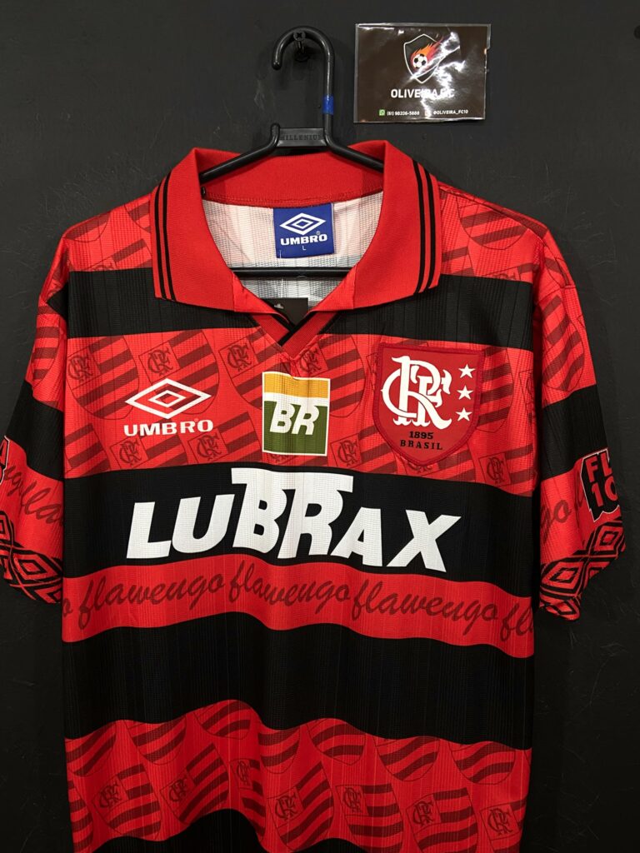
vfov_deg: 67.3
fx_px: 641
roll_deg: +0.6
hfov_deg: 53.1
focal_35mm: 26
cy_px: 426
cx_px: 320
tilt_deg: -5.9
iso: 160
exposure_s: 1/60
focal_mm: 4.25
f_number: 1.8
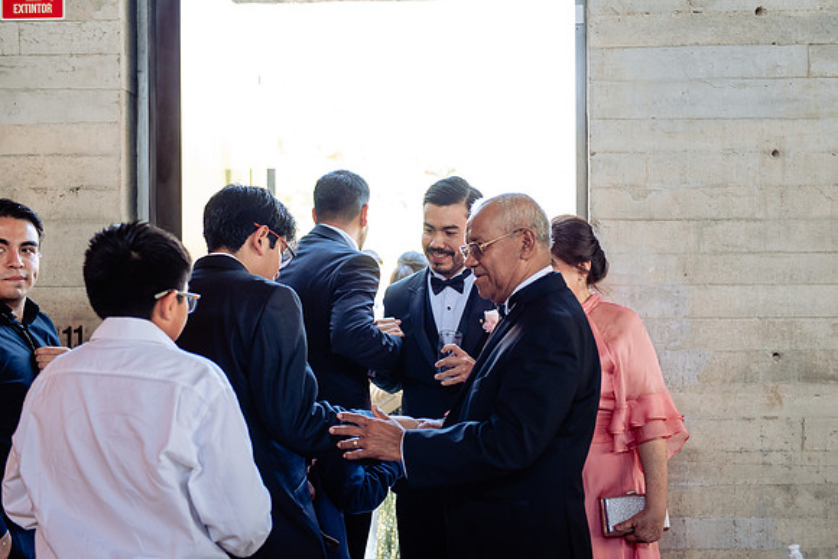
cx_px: 441
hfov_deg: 33.1
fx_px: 1408
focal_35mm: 60
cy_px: 265
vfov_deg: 22.5
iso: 640
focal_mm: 56
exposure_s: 1/200
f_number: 3.5
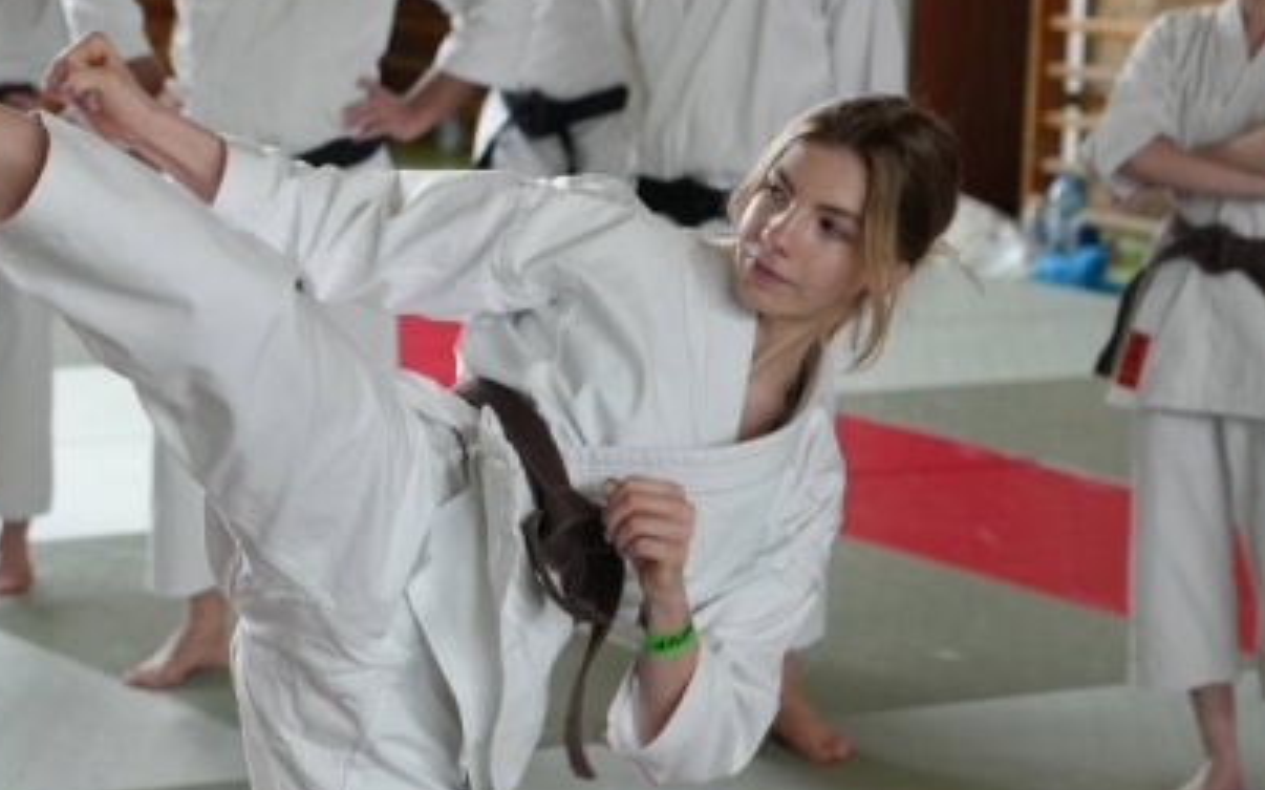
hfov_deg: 15.0
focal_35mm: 138
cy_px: 367
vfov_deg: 9.5
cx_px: 104
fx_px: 4756
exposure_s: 1/160
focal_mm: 68
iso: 2000
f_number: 4
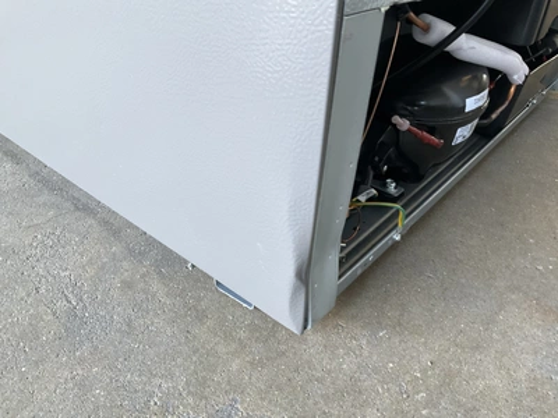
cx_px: 279
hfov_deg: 61.7
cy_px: 209
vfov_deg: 48.2
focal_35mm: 29
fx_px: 467
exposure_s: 1/60
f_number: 1.8
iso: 80
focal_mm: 3
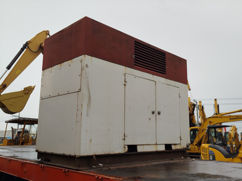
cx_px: 121
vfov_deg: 42.9
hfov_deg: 55.4
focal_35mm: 33
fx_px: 231
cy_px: 90
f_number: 1.7
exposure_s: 1/120
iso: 100
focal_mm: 5.31
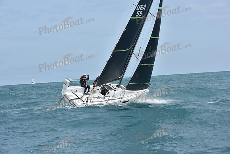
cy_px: 77
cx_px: 115
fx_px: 447
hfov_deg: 28.8
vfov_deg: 19.5
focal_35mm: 70
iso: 250
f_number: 10
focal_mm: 70
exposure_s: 1/800
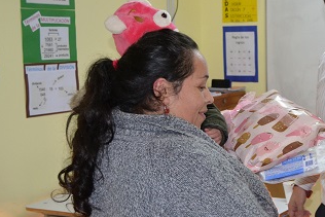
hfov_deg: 26.6
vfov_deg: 18.4
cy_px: 113
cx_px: 282
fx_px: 668
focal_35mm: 74
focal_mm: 24
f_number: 4
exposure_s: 1/60
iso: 1400
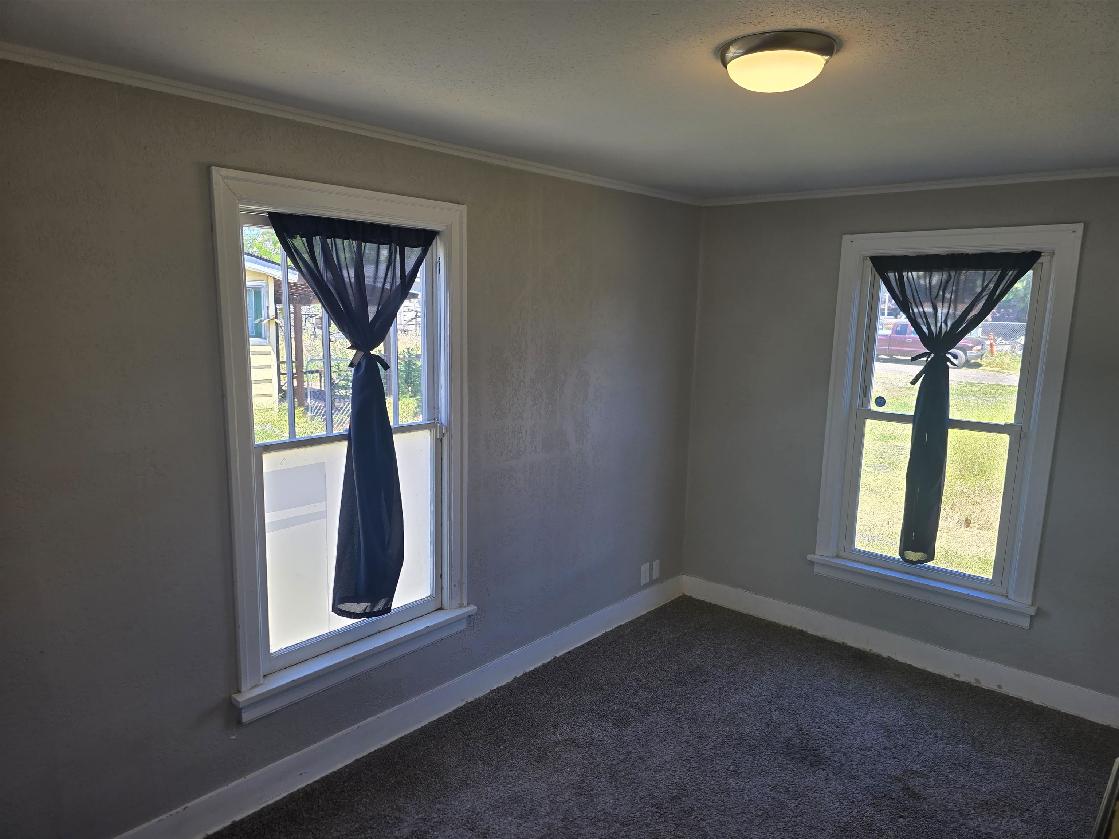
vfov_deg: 58.9
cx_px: 560
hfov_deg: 73.9
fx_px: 744
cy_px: 420
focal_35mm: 23
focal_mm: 6.3
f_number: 1.7
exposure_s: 1/120
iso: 25
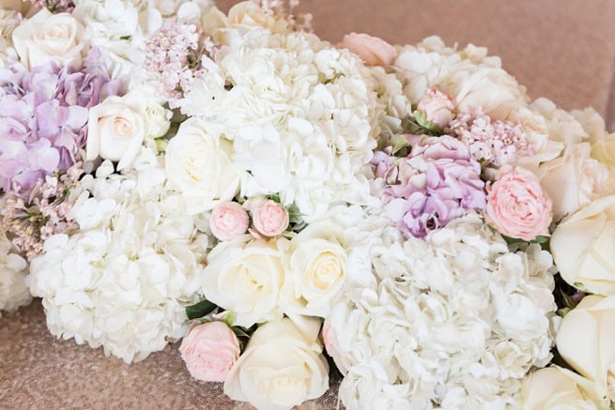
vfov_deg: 26.0
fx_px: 888
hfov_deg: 38.2
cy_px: 205
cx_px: 308
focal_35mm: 52
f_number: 4
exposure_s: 1/60
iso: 400
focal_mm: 52
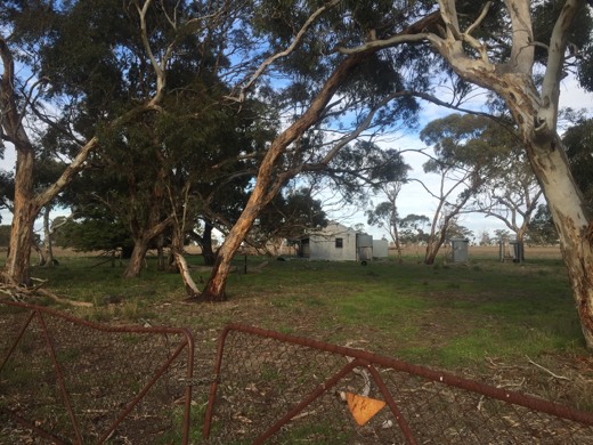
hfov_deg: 61.7
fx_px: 497
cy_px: 222
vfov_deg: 48.2
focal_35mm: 29
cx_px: 296
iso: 32
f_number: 2.2
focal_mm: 4.15
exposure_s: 1/719
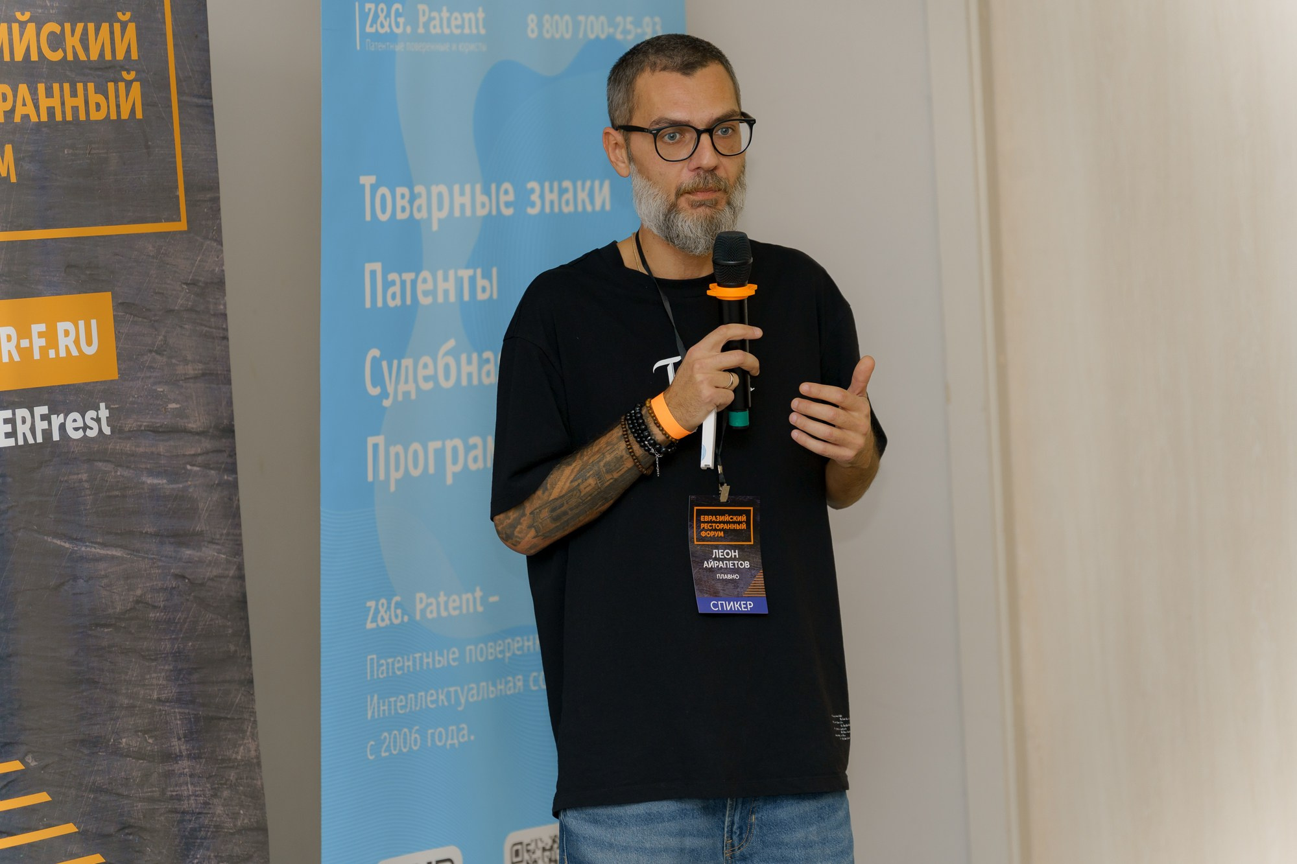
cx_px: 648
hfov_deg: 17.2
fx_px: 4287
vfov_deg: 11.5
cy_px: 432
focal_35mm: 119
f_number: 3.5
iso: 400
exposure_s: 1/125
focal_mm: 119
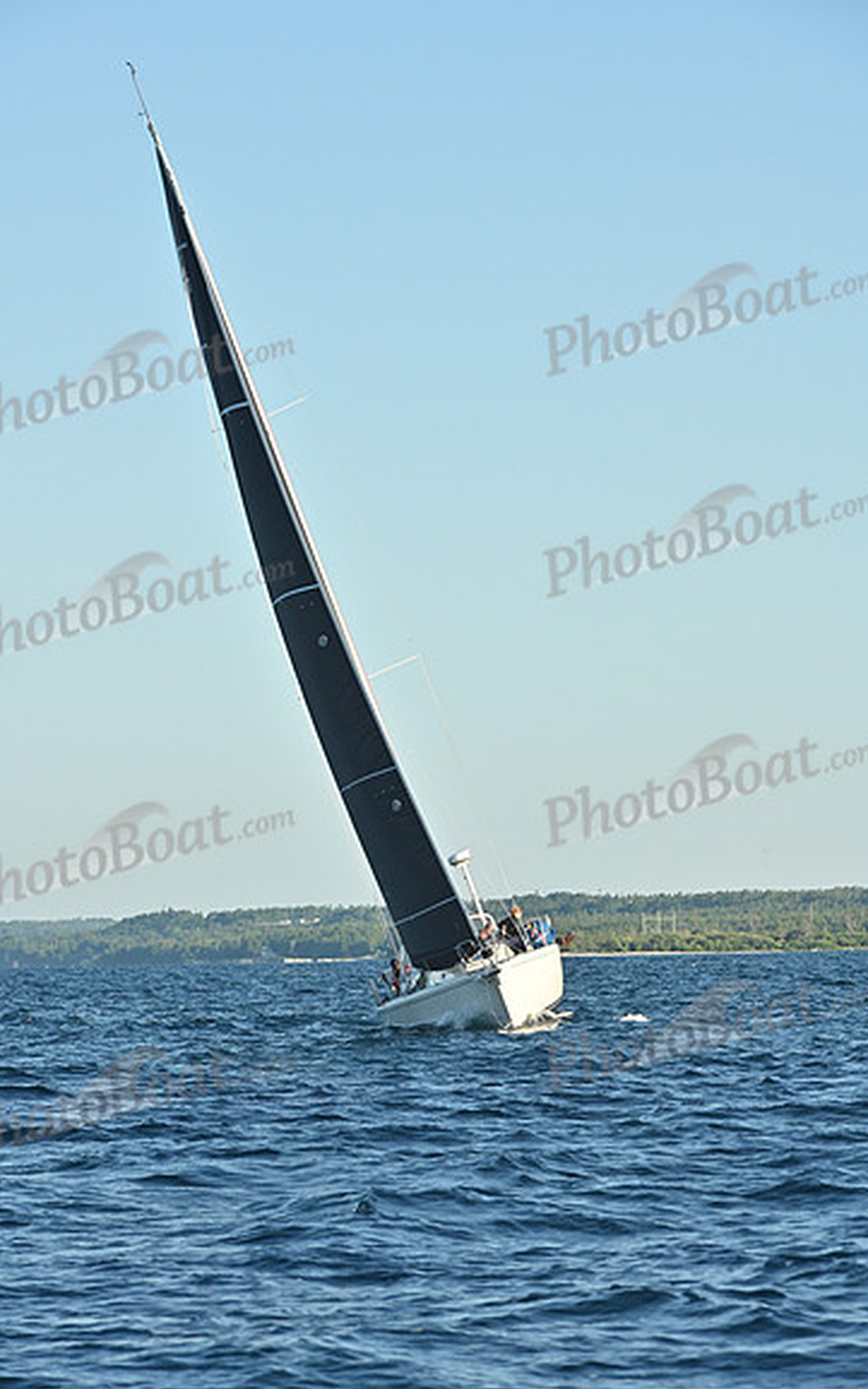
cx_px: 420
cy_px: 694
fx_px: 6589
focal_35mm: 174
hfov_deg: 7.5
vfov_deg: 12.0
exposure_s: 1/1000
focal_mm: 170
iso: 800
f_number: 11
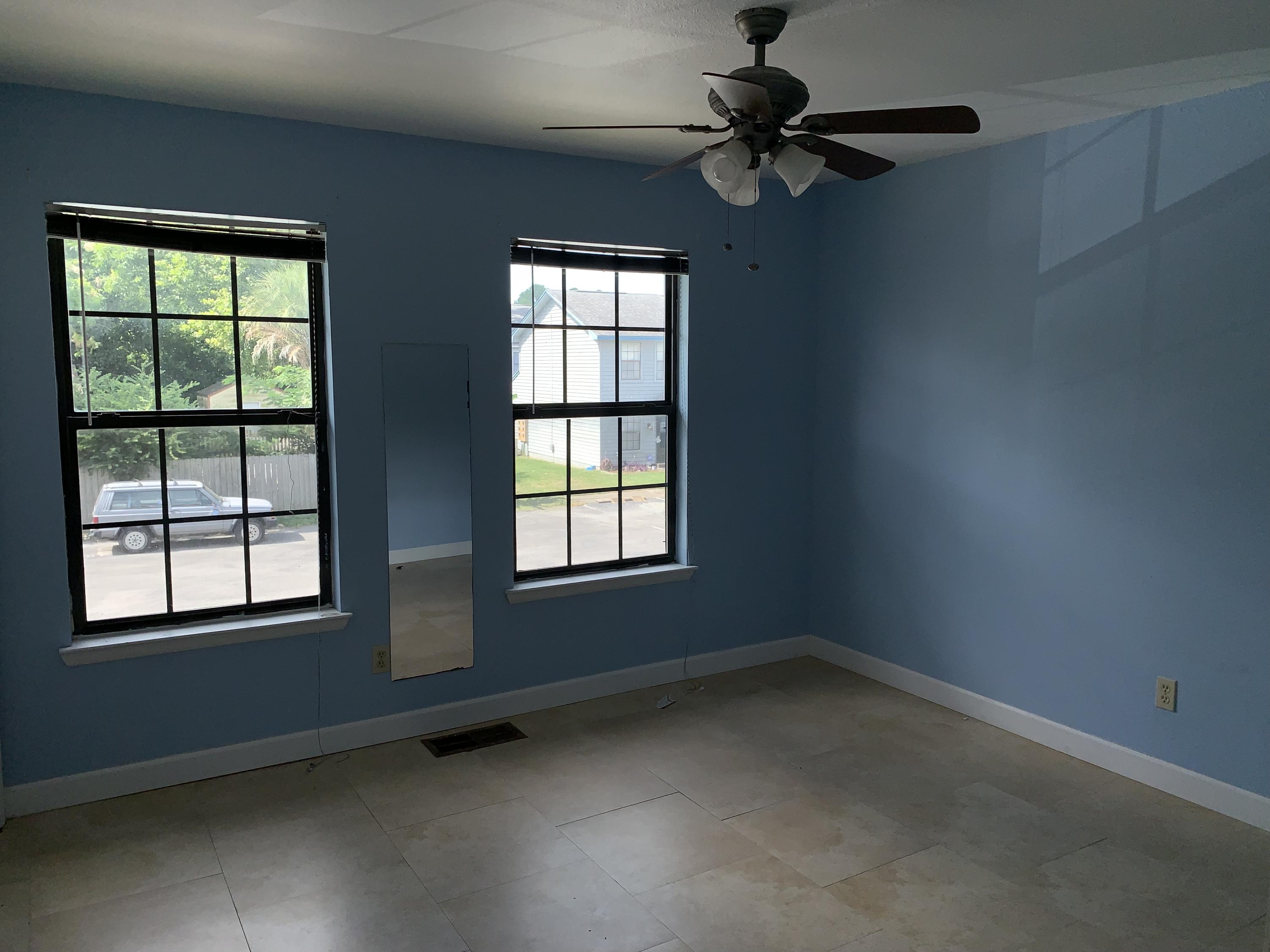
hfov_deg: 67.3
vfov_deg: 53.1
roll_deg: -0.3
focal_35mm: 26
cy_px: 476
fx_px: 954
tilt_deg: -7.3
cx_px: 635
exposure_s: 1/422
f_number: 1.8
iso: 25
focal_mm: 4.25
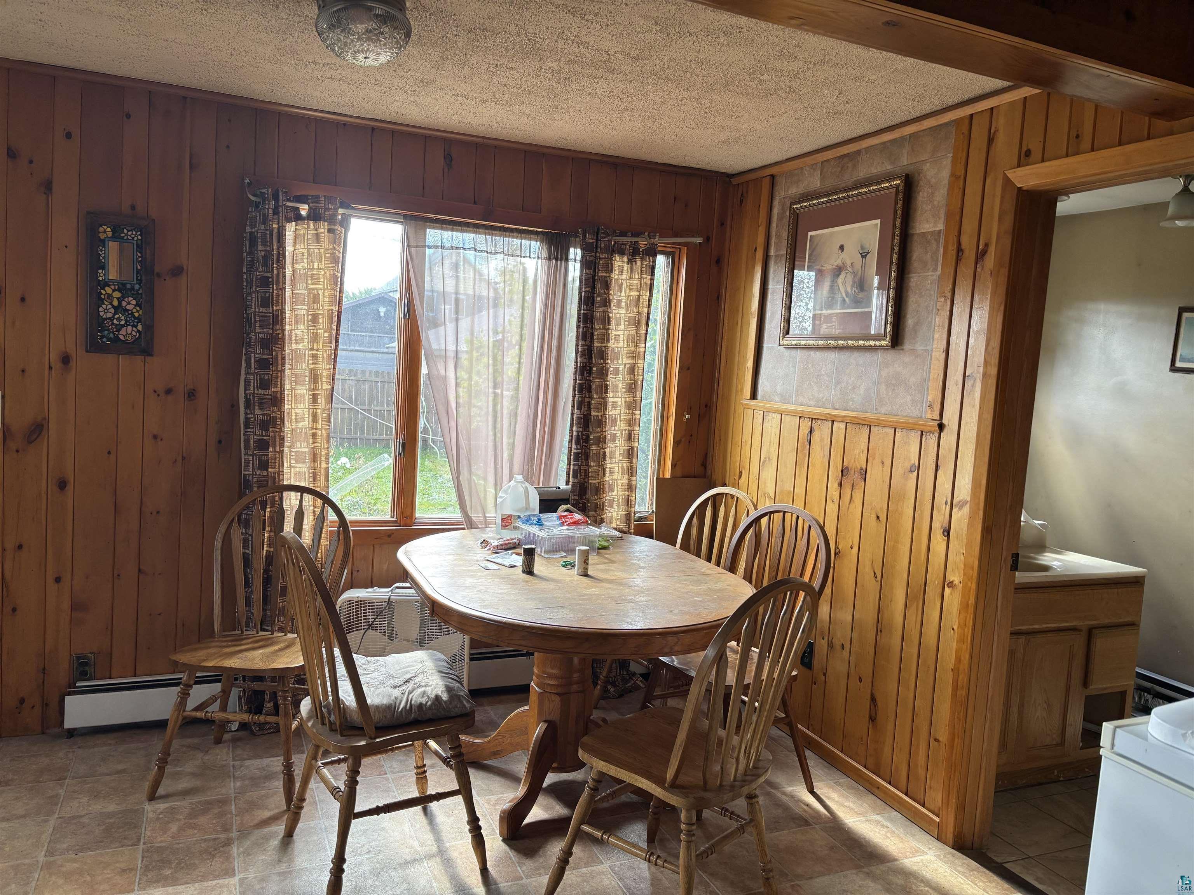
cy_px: 448
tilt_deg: -5.0
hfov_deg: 67.3
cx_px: 597
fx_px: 897
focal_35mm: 26
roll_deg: -3.2
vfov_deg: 53.1
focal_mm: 5.96
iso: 80
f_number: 1.6
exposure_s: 1/121
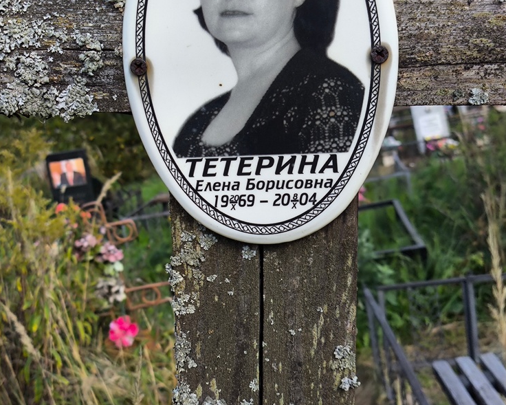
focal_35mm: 53
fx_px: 794
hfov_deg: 35.3
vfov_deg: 28.6
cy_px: 204
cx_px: 238
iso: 50
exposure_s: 1/601
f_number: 1.7
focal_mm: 4.71
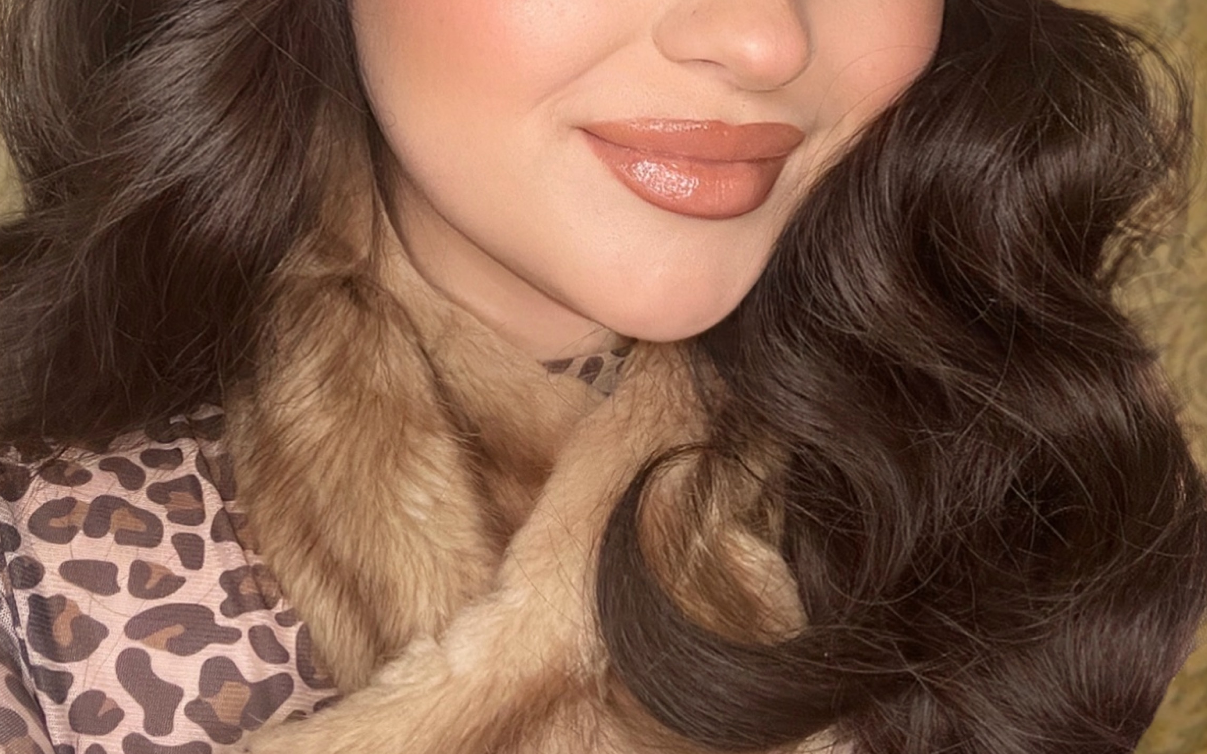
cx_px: 607
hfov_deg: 46.2
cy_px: -17
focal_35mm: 43
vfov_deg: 27.9
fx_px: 1414
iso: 160
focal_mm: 2.71
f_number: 2.2
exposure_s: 1/60
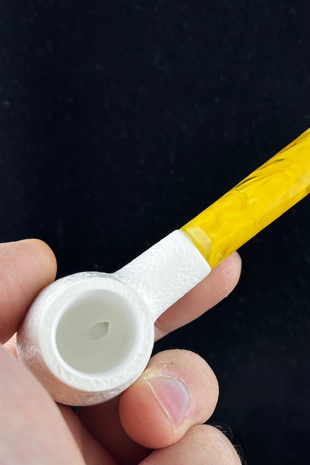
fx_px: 865
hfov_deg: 20.1
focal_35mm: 67
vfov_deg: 30.1
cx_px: 242
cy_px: 232
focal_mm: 6.86
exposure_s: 1/242
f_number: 1.78
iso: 50
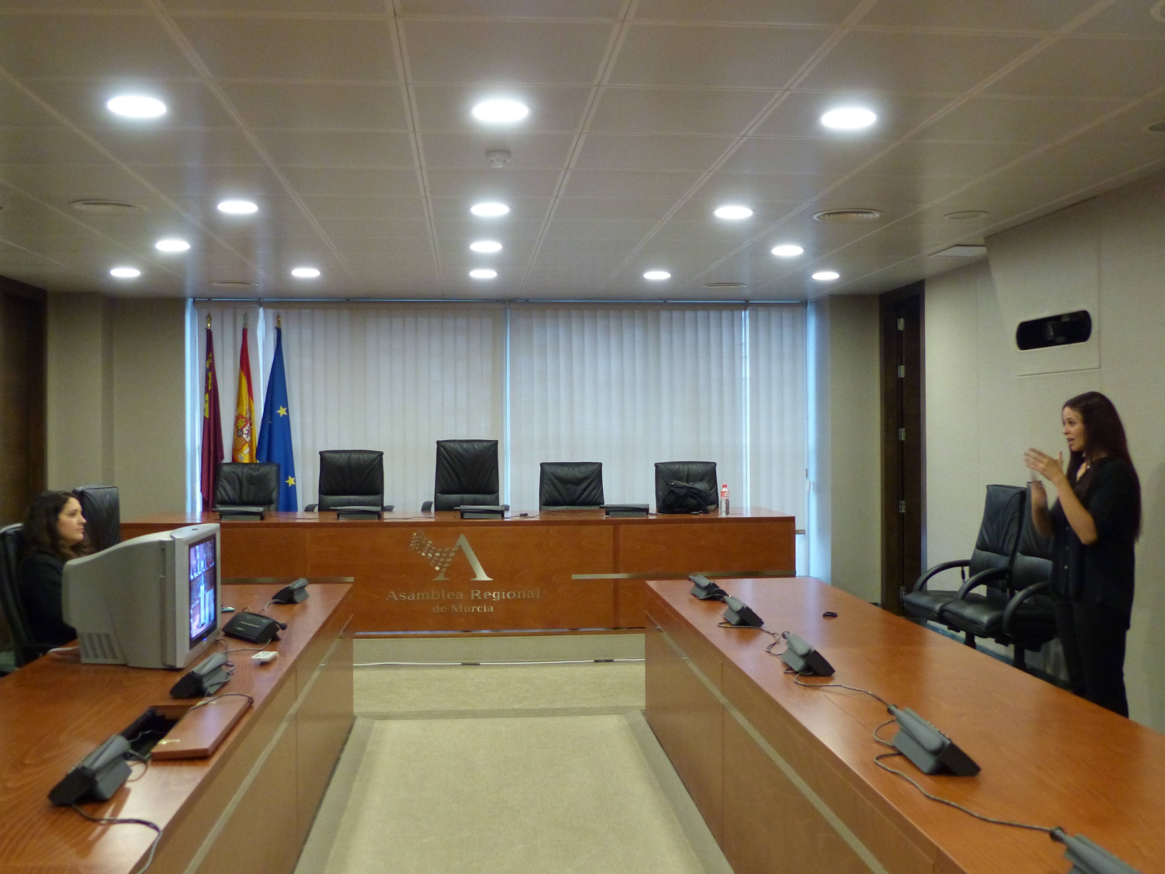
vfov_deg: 40.7
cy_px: 437
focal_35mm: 35
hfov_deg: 52.6
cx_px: 582
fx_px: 1178
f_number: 2.8
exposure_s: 1/30
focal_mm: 6.3
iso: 400
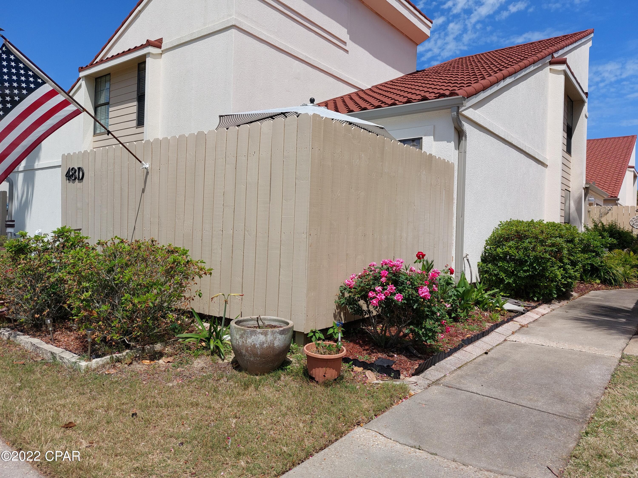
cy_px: 239
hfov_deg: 71.6
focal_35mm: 24
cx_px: 319
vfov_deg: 56.8
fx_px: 442
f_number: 1.8
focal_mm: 5.23
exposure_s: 1/1900
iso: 25
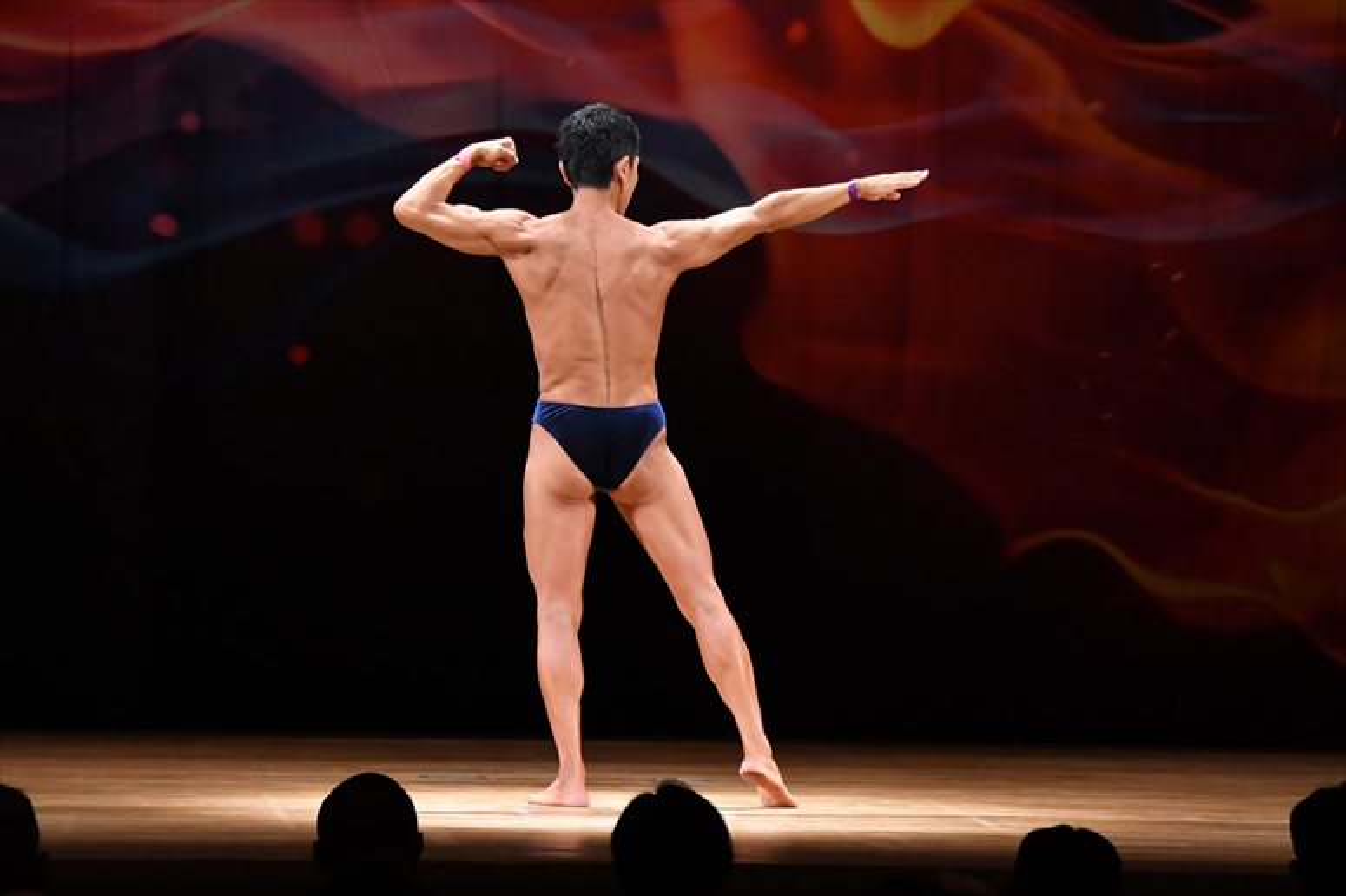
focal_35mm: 217
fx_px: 8110
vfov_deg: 6.3
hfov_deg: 9.5
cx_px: 673
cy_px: 448
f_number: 5.6
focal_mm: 145
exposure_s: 1/400
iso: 4000
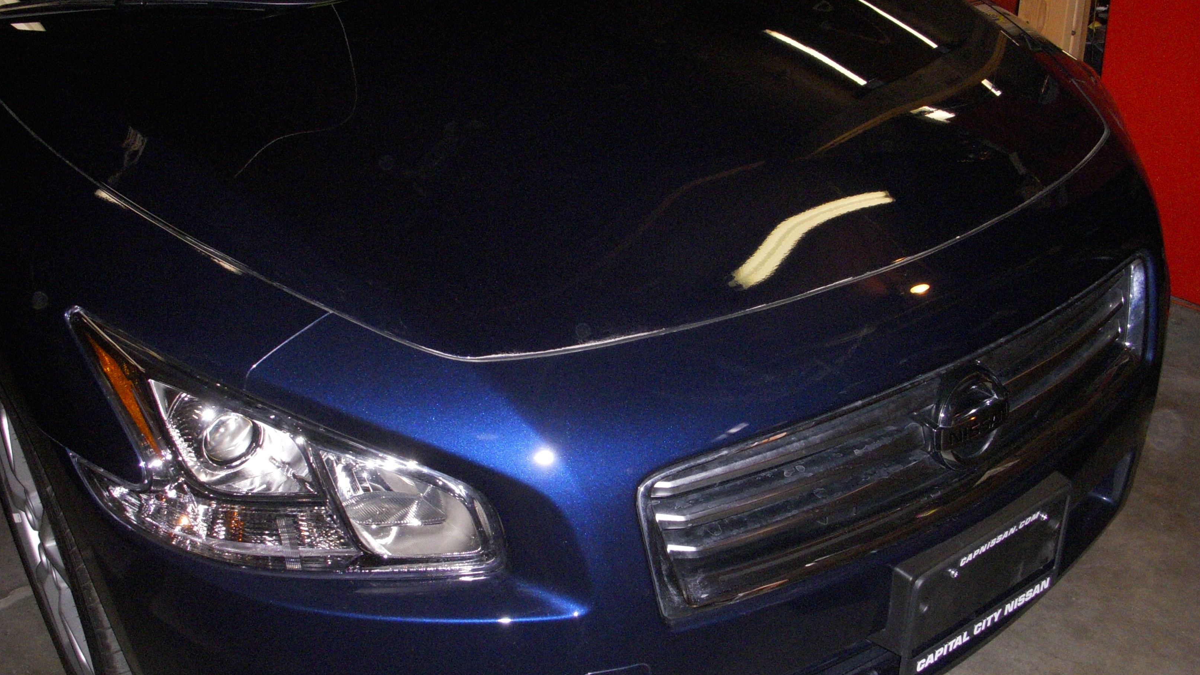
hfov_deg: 48.4
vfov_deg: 28.3
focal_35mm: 42
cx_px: 596
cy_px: 376
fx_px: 1336
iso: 500
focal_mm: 6.3
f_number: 3.3
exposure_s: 1/160
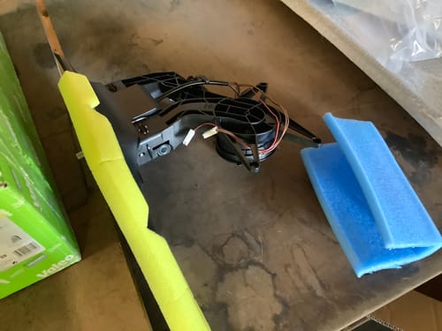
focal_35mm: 31
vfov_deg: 45.4
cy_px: 166
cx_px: 221
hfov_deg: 58.4
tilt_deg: -56.8
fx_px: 396
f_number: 2.4
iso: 500
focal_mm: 3.3
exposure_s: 1/25
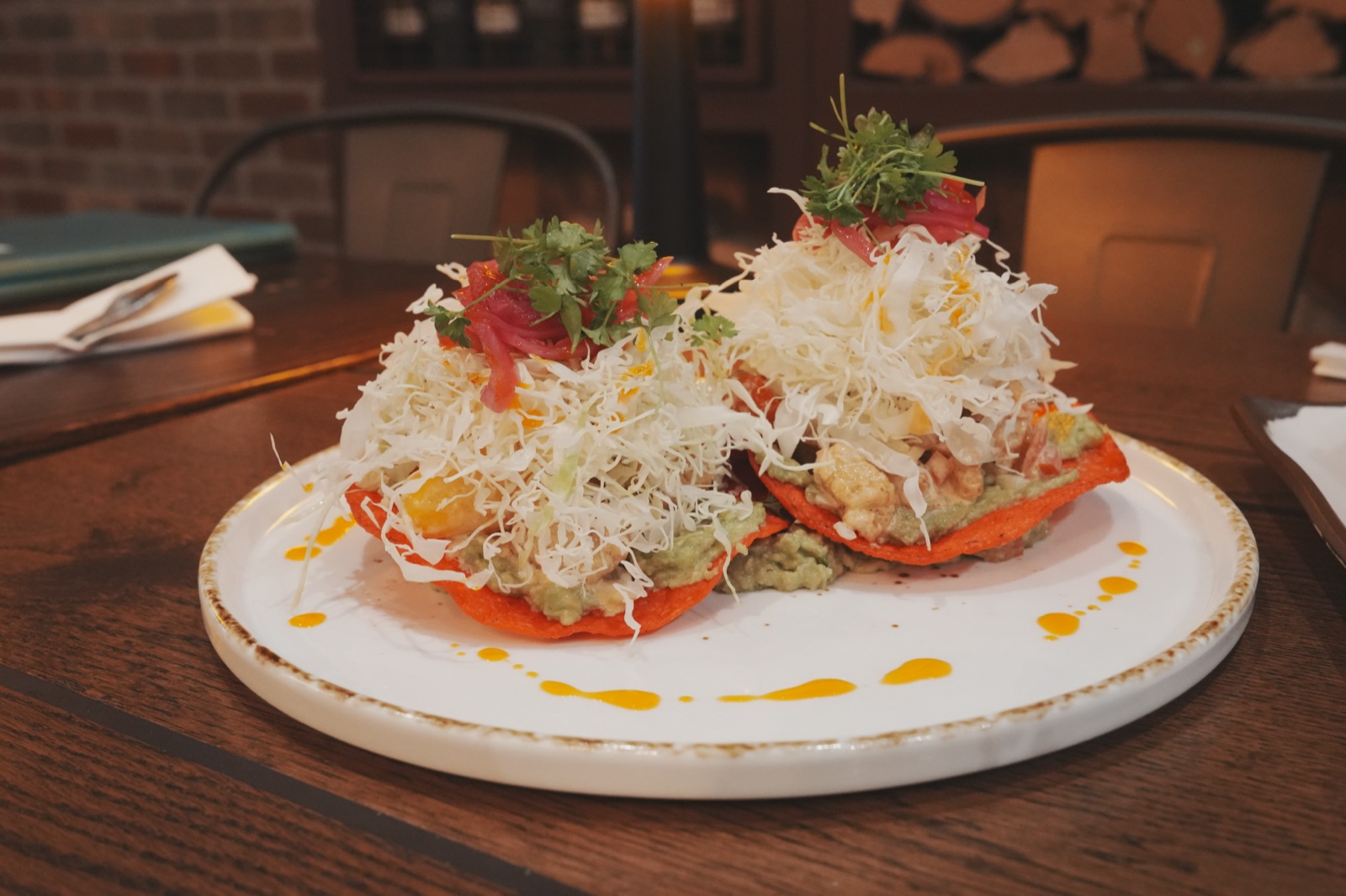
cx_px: 673
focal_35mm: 35
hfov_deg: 54.4
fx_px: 1308
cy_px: 448
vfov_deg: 37.8
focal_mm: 35
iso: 5000
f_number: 9
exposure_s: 1/40
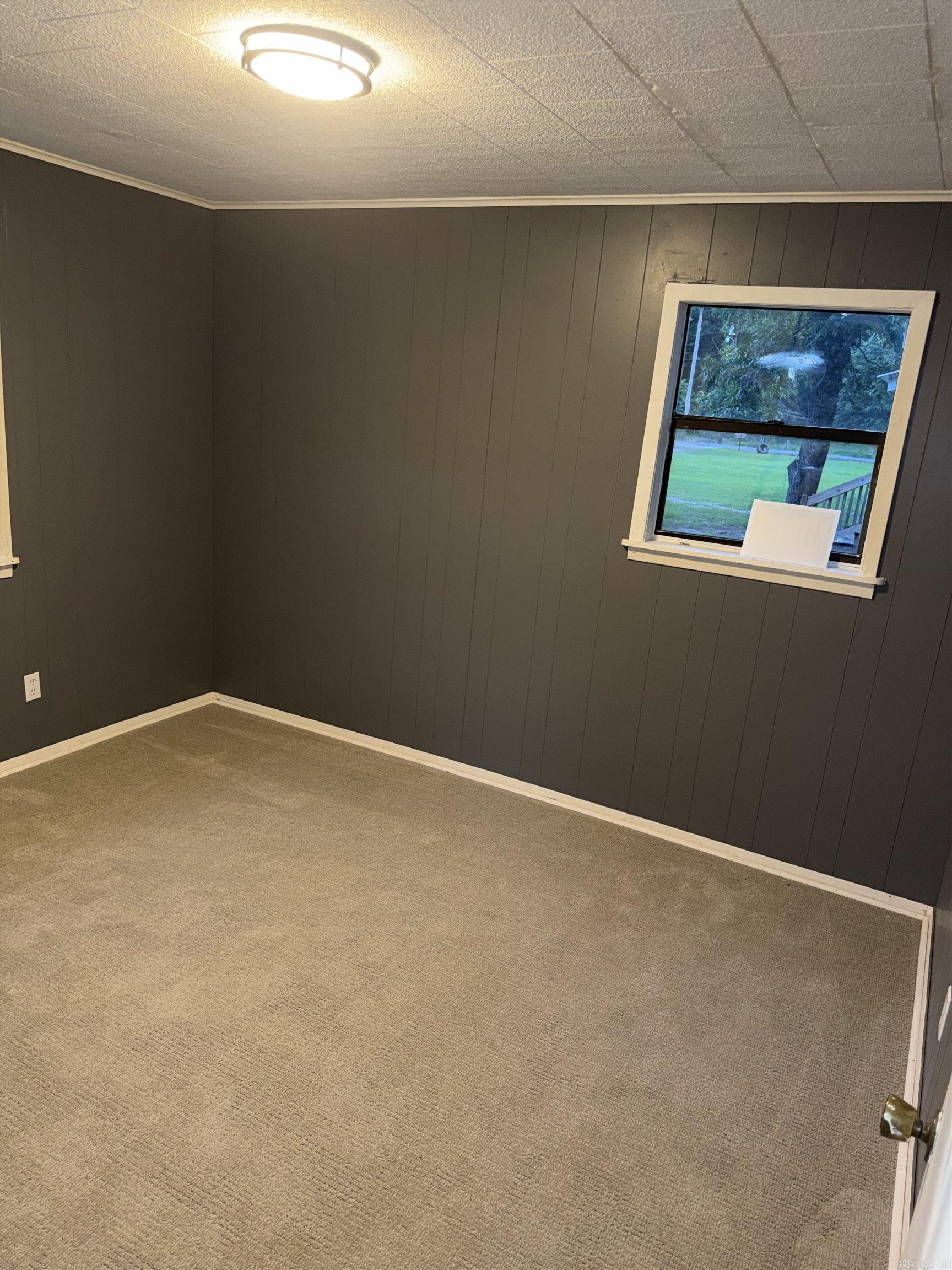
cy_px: 635
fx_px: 880
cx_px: 476
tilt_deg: -16.2
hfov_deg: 56.8
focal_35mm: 24
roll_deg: -5.4
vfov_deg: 71.6
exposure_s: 1/15
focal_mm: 6.76
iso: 100
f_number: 1.78
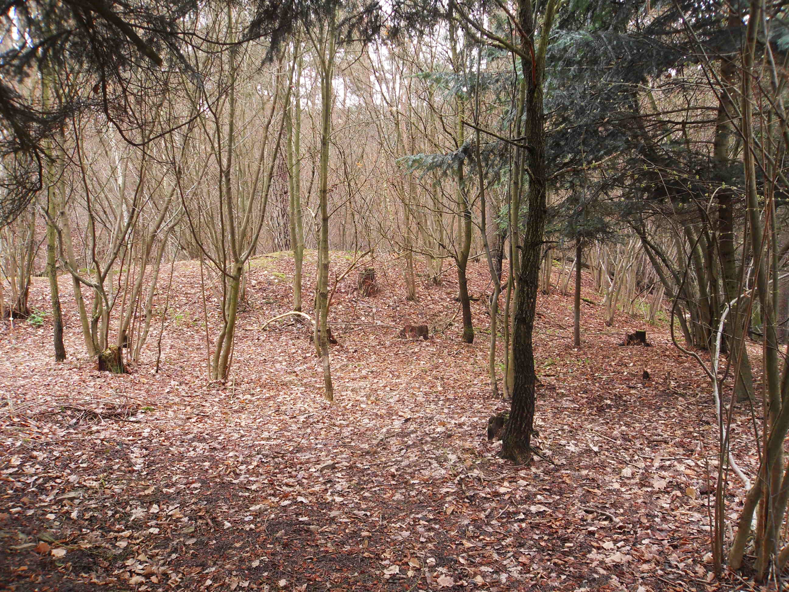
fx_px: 798
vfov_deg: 40.7
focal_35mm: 35
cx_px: 394
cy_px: 296
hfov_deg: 52.6
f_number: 3.5
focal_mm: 6.3
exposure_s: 1/60
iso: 100
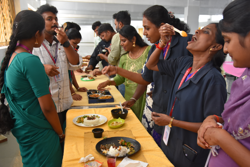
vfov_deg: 40.0
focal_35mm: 33
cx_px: 125
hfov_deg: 57.2
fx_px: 229
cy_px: 84
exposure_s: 1/80
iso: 800
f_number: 4.5
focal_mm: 22
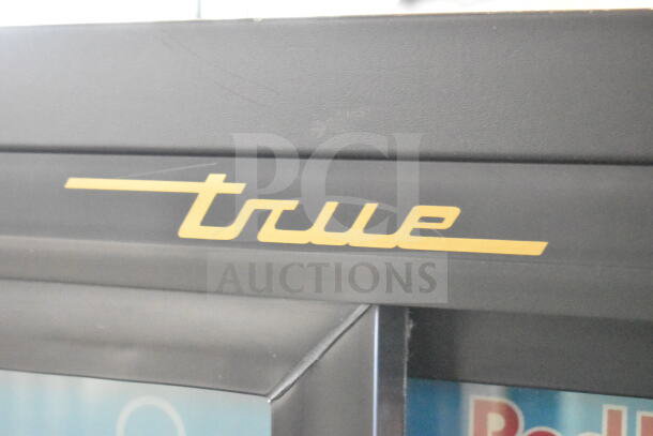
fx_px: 1306
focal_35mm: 72
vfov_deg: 18.9
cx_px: 326
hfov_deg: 28.1
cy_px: 218
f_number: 5.3
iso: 25600
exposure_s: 1/25
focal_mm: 48
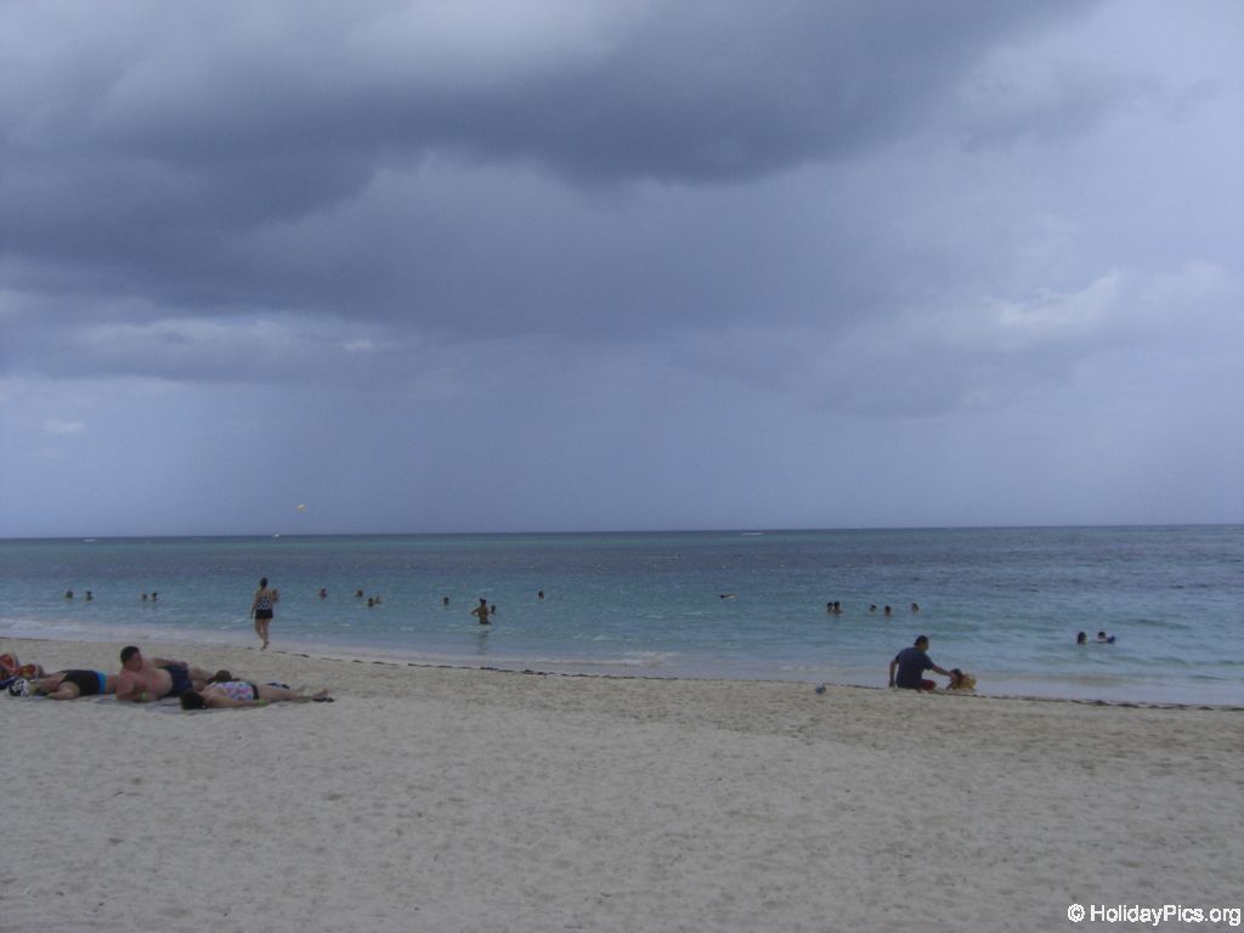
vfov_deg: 37.7
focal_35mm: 38
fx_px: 1366
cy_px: 466
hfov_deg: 49.0
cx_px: 622
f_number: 8
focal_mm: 6.2
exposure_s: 1/200
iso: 64
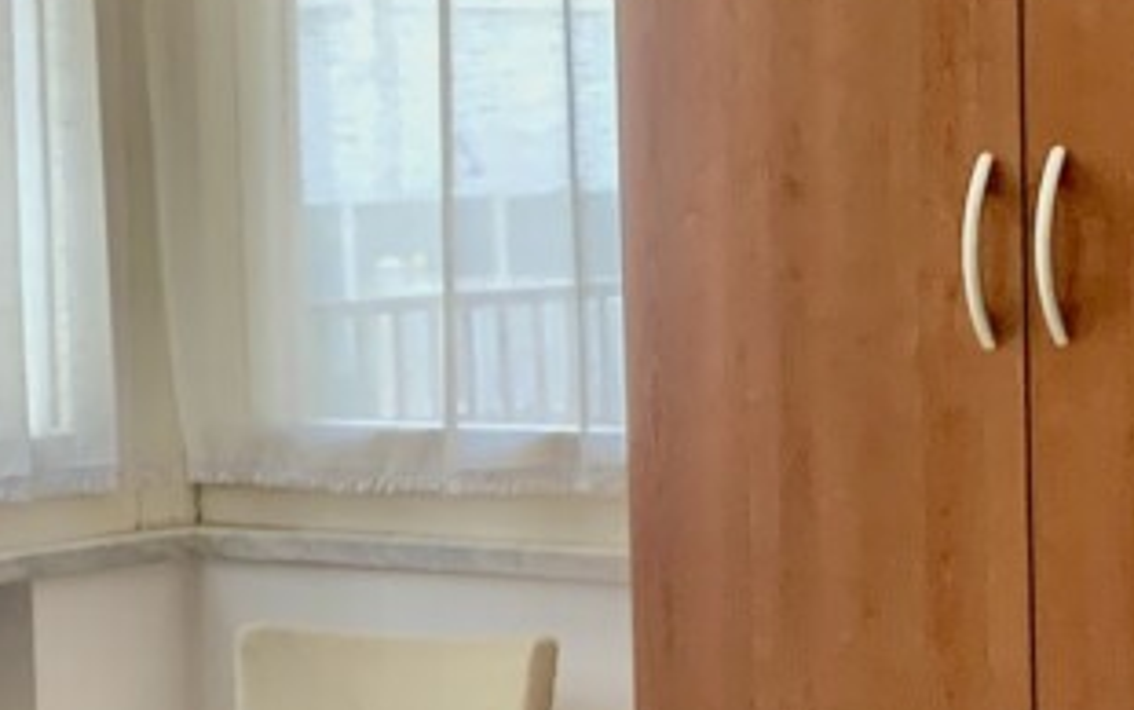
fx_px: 3957
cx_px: 545
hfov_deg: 16.3
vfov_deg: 10.2
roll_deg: +0.8
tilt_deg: -0.8
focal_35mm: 128
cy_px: 457
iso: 125
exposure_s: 1/60
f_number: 1.8
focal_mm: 4.25
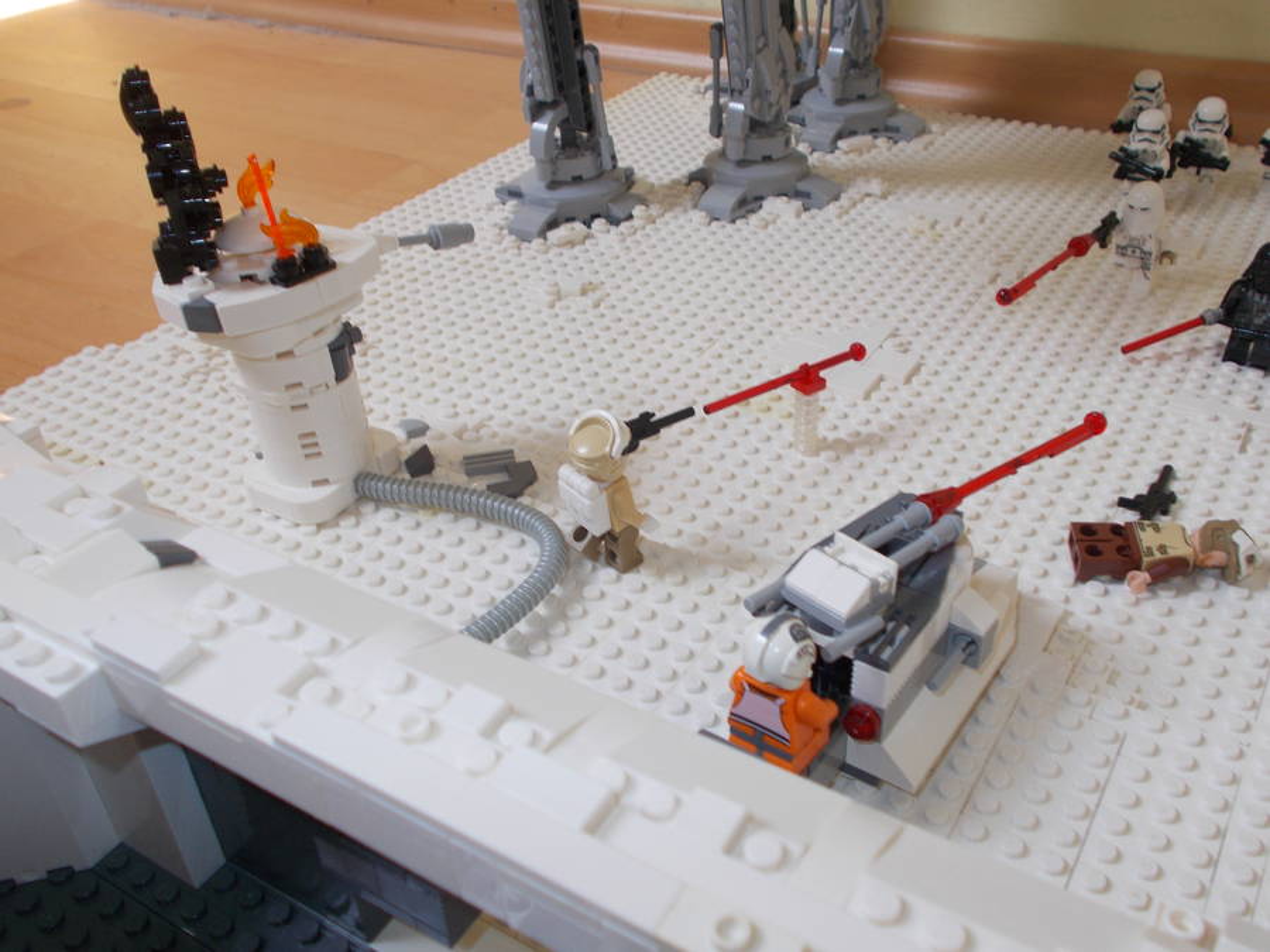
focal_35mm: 34
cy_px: 476
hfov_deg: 54.0
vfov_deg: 41.8
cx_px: 635
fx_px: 1247
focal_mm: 6
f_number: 3.6
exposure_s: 1/50
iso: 80
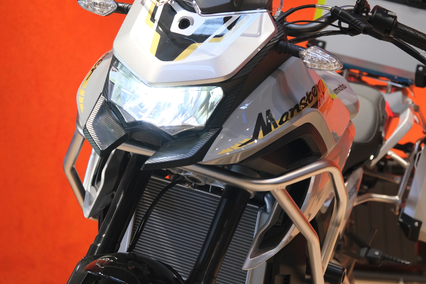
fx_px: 935
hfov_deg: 25.7
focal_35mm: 79
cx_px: 213
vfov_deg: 17.3
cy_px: 142
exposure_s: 1/100
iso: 1600
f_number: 4
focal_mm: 52.4
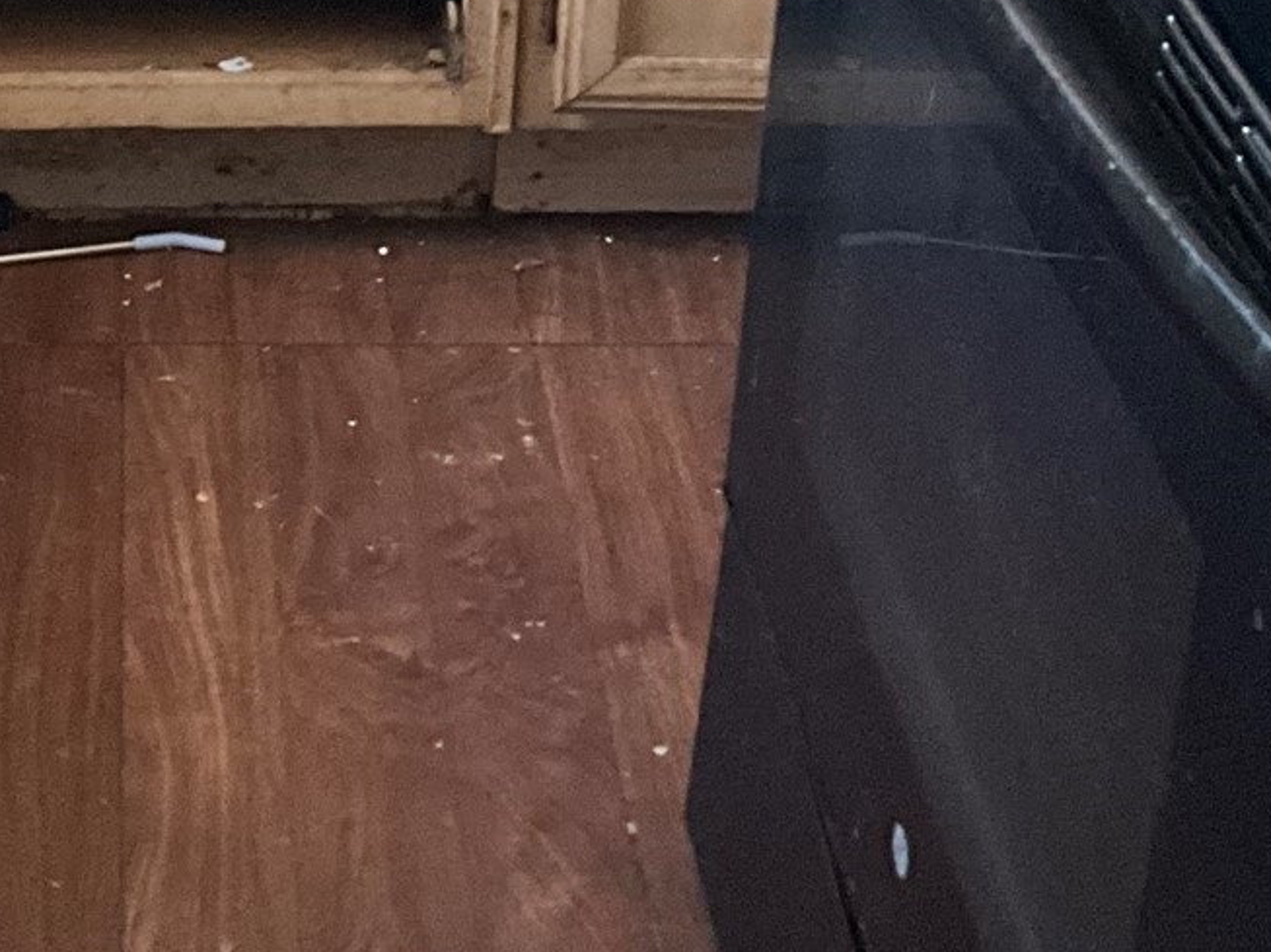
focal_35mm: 91
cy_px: -123
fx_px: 3339
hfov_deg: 21.3
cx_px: 241
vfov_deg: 15.7
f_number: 1.8
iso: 320
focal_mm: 3
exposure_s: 1/32
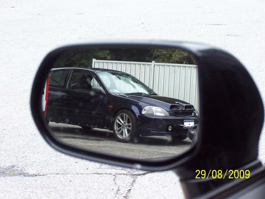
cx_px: 132
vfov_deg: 18.0
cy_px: 100
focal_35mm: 82
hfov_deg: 23.8
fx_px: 628
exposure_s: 1/45
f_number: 3.2
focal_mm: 13.7
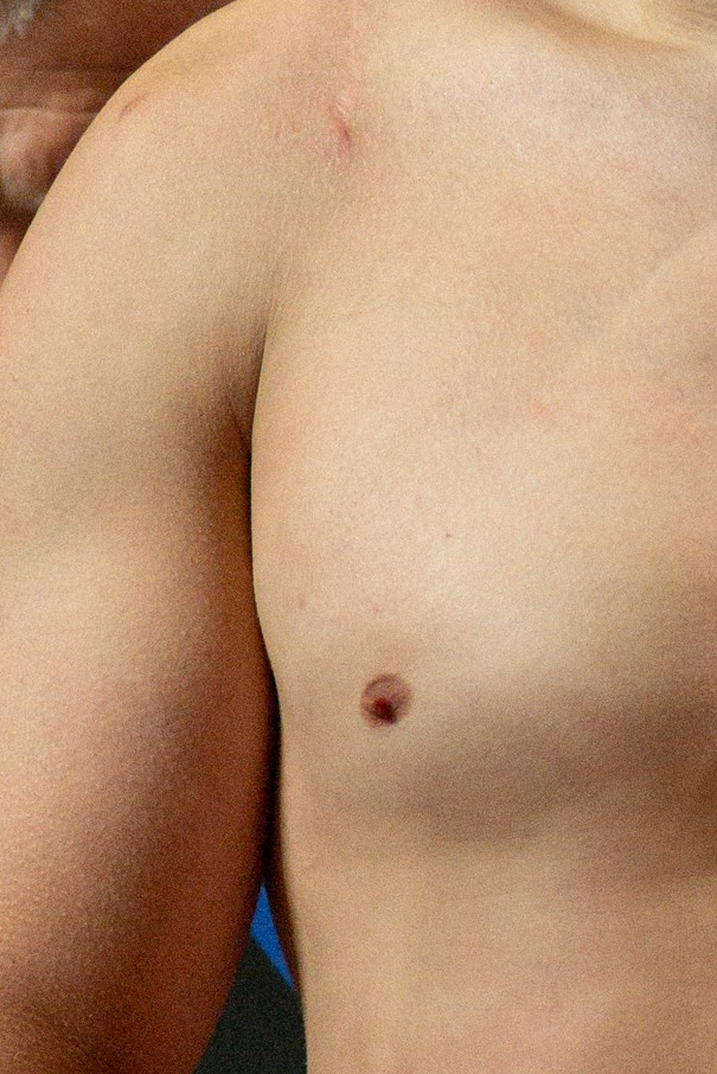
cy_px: 456
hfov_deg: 2.2
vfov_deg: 3.3
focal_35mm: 618
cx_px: 864
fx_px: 18440
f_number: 4
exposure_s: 1/640
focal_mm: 160
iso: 5000
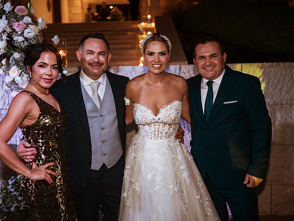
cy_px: 113
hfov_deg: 47.8
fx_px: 331
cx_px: 136
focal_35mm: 39
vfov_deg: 36.8
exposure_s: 1/200
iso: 1000
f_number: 1.8
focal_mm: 35
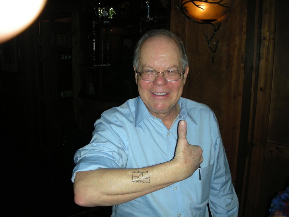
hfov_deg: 52.6
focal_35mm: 35
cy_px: 108
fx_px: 292
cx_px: 144
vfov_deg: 40.7
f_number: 2.8
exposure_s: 1/60
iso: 50
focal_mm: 5.8
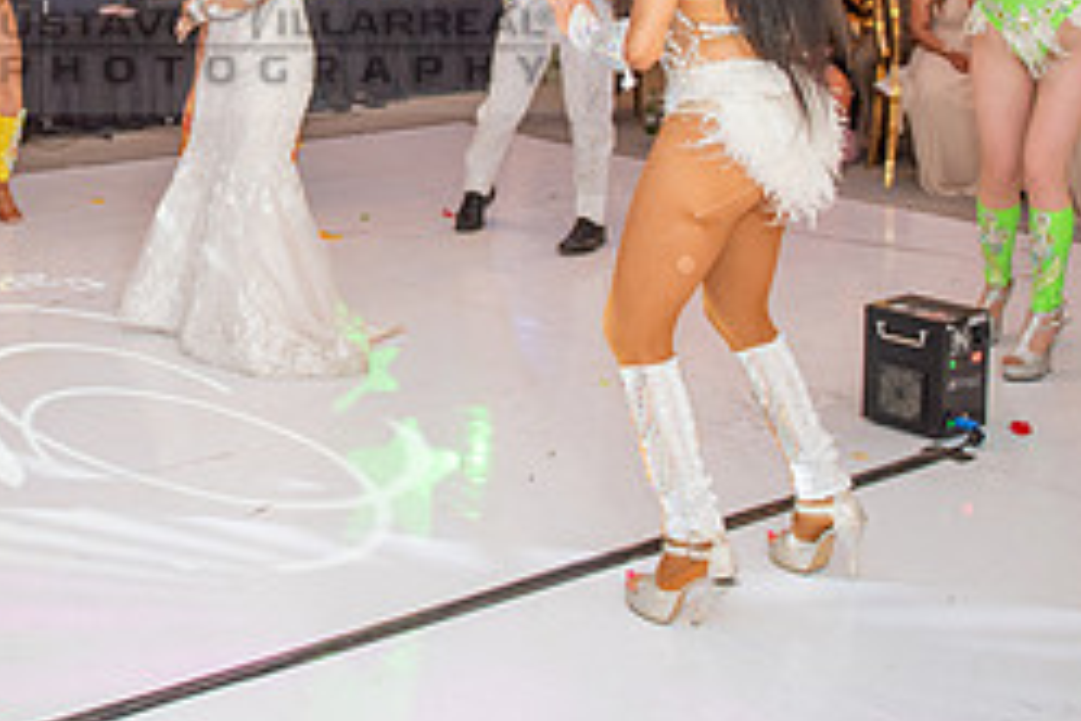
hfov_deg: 34.6
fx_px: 1681
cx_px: 217
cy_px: 11
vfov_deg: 23.3
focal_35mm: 56
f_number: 2.8
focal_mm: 24
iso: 1000
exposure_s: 1/160
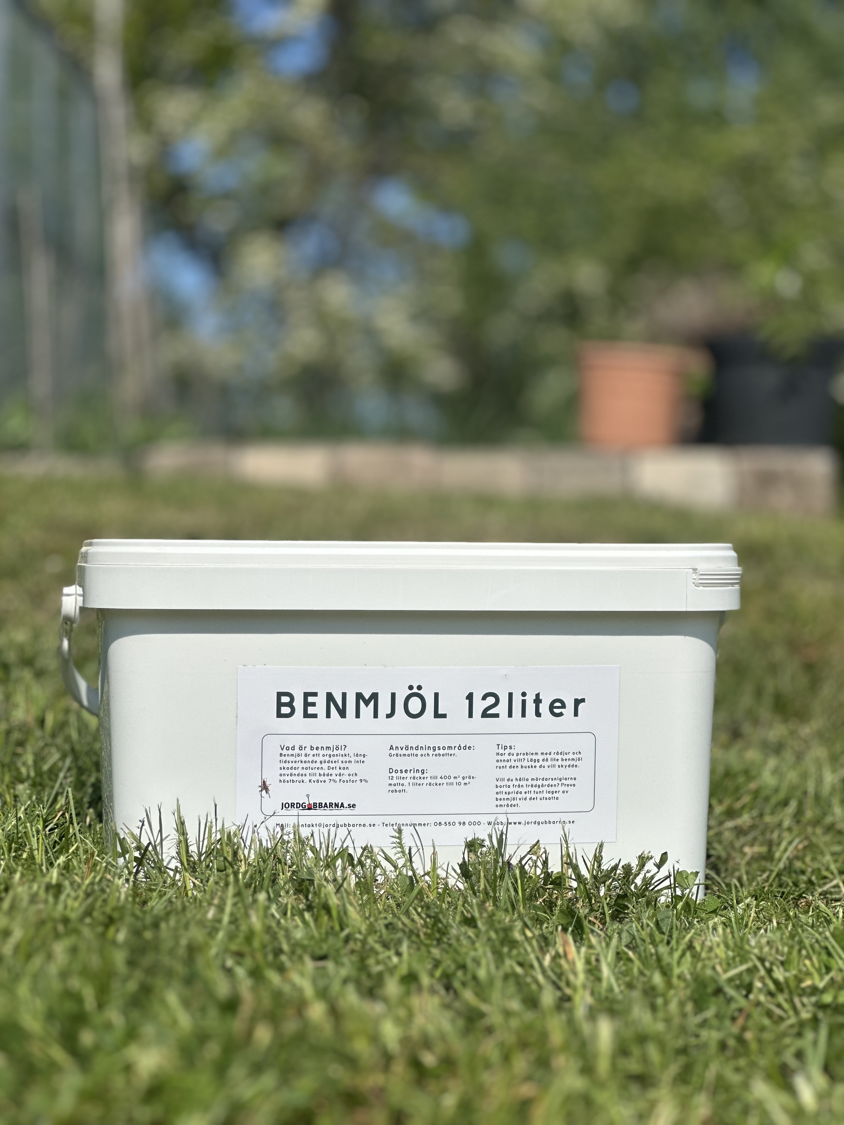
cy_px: 562
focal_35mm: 77
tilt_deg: +1.3
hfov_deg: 19.1
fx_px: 2503
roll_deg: -1.3
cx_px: 422
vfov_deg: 25.3
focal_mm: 9
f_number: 2.8
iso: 32
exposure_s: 1/1815
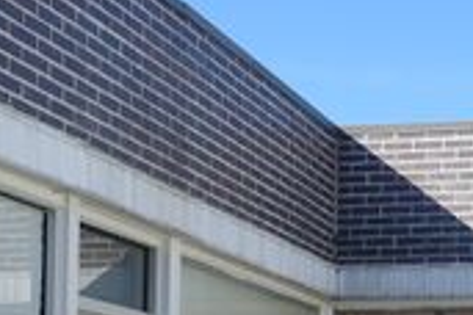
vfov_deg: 12.5
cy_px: 452
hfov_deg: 18.9
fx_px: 1379
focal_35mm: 105
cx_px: 484
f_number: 5.6
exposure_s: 1/250
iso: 125
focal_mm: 13.16
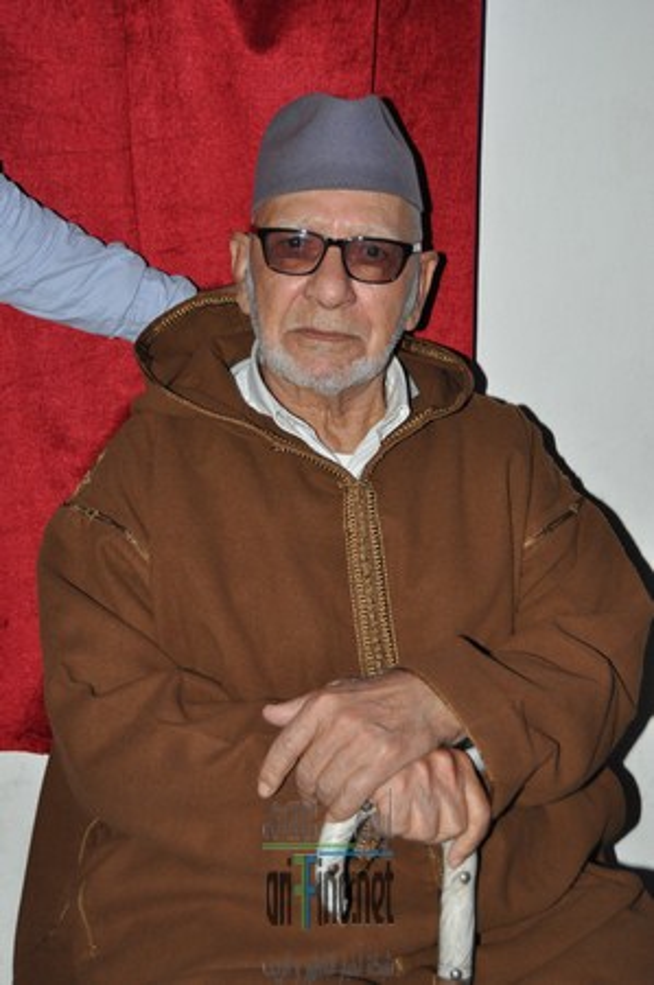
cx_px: 327
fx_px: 1557
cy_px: 492
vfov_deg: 35.1
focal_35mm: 57
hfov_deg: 23.7
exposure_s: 1/60
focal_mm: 38
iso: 800
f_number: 4.8
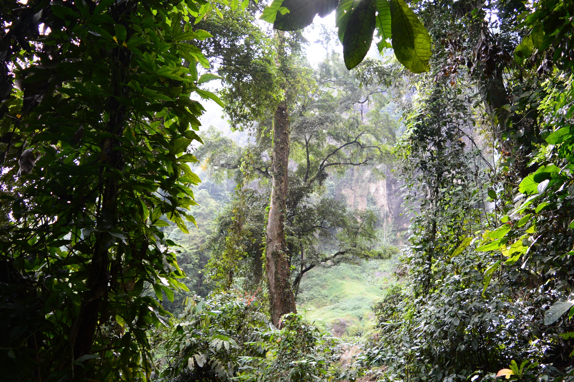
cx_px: 287
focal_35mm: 27
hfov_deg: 67.4
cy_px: 191
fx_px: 430
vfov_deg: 47.8
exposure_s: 1/250
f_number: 3.5
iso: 450
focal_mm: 18
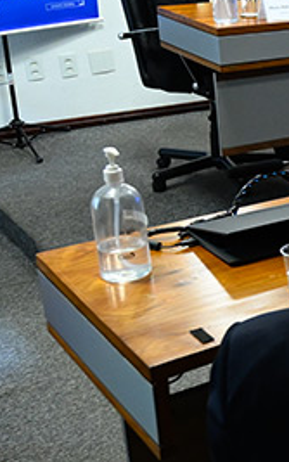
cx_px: 573
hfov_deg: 14.9
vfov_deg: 28.5
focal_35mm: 72
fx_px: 907
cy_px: 192
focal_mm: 15
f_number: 2.8
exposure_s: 1/160
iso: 1600
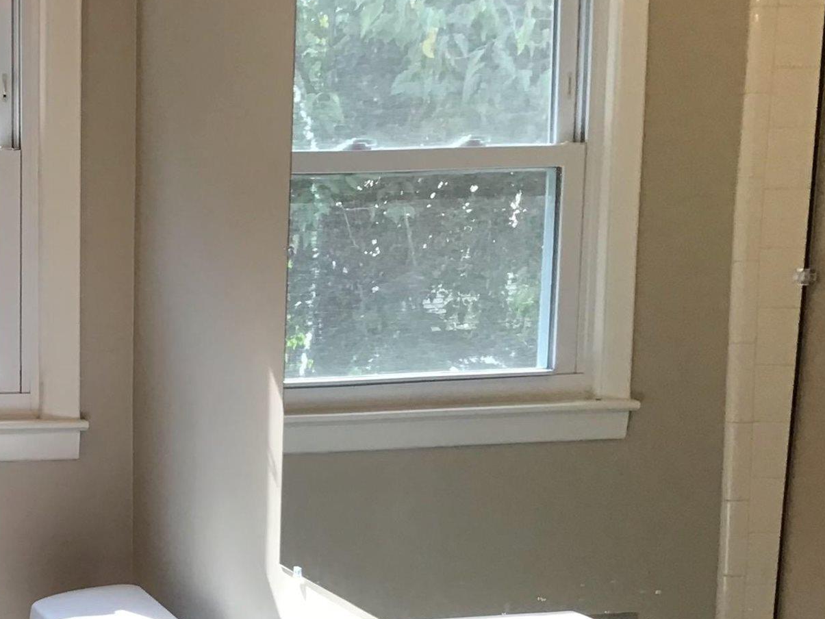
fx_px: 1883
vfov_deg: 18.2
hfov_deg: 23.9
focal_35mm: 79
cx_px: 60
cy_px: 616
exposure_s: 1/40
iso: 25
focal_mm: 3.3
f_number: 2.4
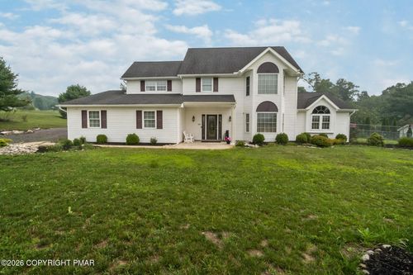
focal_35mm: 15
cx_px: 206
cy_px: 138
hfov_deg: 100.4
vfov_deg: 77.3
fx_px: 172
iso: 100
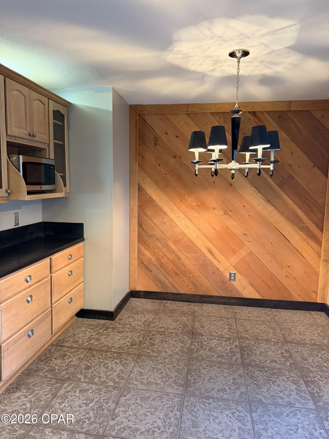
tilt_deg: -7.8
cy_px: 220
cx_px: 164
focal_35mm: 24
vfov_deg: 71.6
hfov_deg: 56.8
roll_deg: -0.3
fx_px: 304
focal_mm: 6.76
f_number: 1.78
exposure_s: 1/60
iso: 640
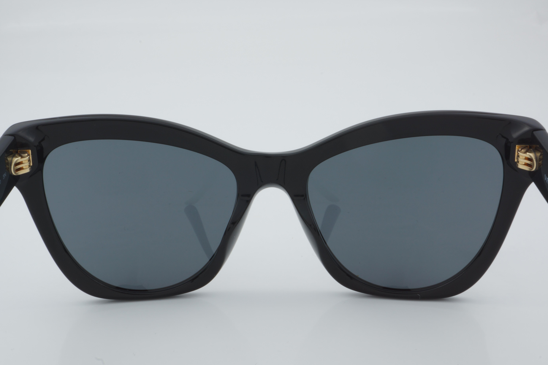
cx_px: 274
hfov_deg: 37.9
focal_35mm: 52
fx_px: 799
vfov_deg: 25.8
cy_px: 182
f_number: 32
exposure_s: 1/4
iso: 100
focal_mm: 35
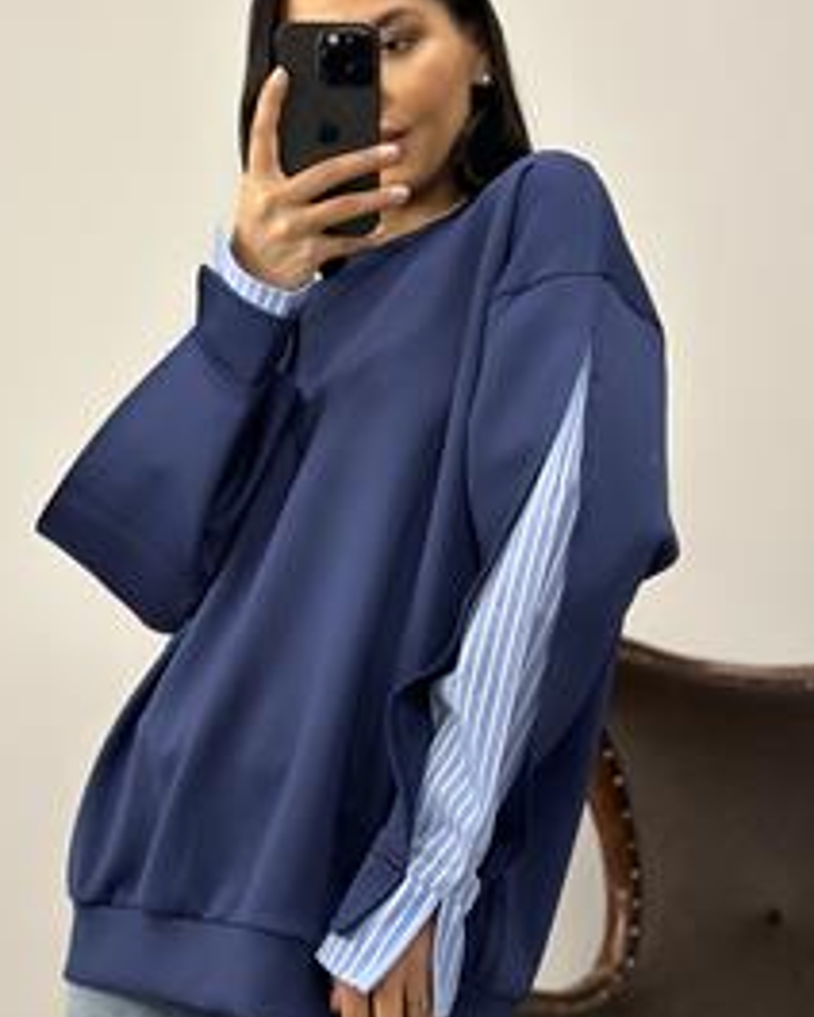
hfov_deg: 20.9
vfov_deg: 26.0
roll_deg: -6.6
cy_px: 413
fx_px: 2198
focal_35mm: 73
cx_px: 307
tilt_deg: -23.6
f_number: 1.78
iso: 160
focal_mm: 6.86
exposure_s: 1/100
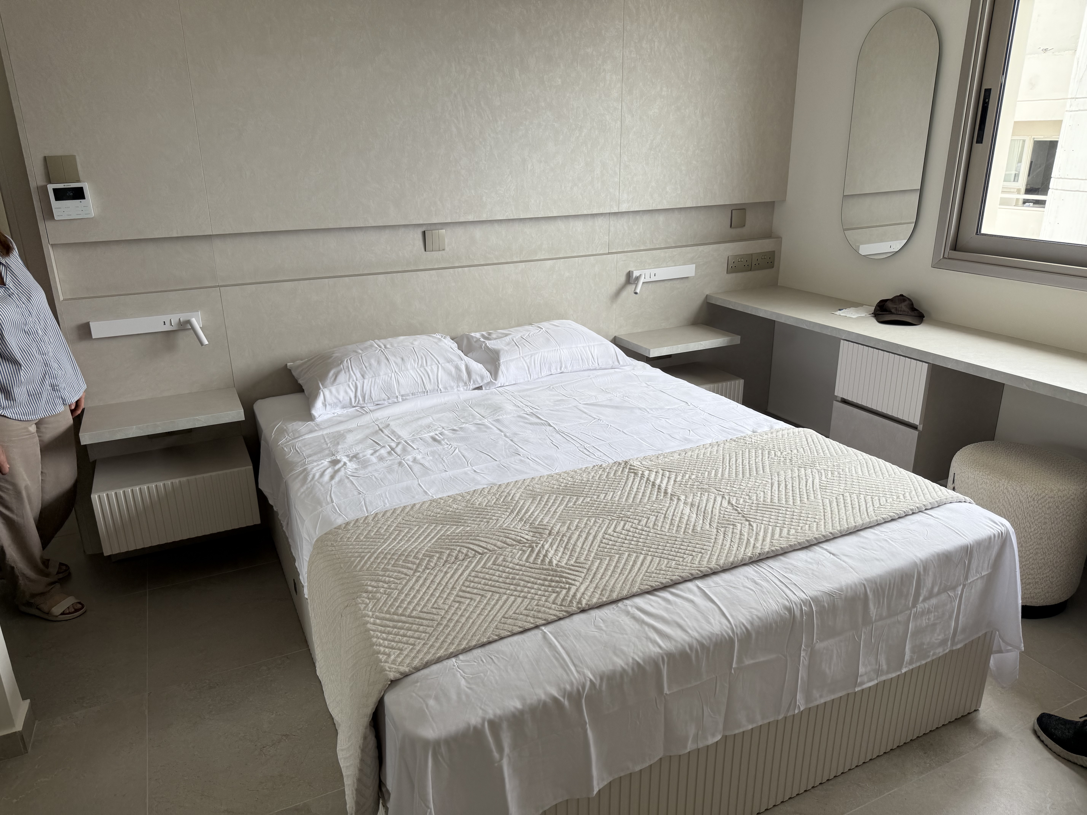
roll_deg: +0.5
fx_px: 754
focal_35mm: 24
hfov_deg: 71.6
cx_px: 544
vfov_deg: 56.8
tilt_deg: -18.7
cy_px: 408
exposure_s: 1/365
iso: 80
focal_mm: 6.76
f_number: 1.78
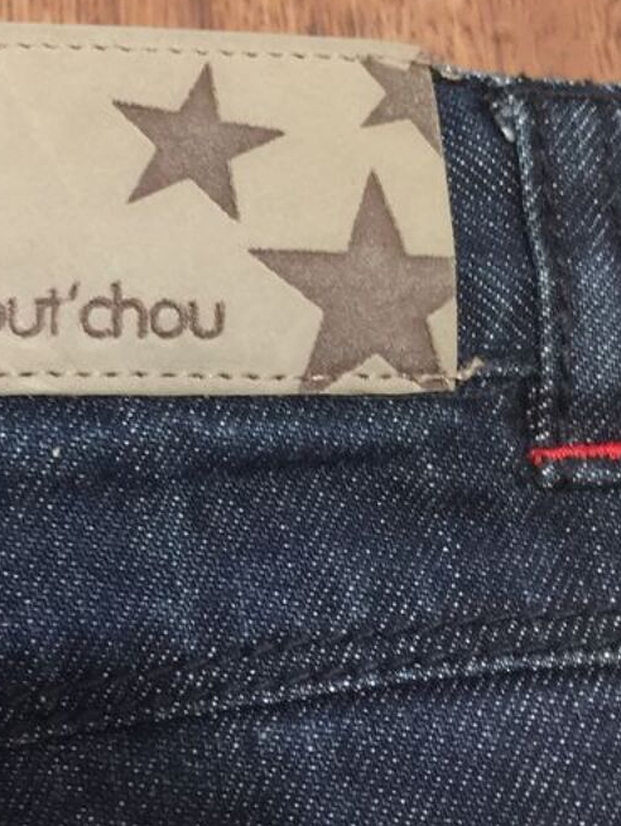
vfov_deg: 32.1
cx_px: 235
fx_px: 1410
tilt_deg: -73.5
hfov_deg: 24.8
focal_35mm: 59
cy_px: 219
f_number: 2.2
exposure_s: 1/4
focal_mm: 4.15
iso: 100
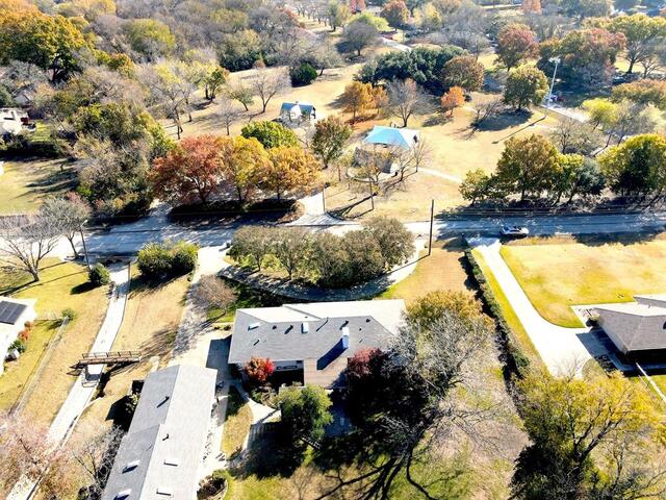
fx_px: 462
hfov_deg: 71.6
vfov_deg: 56.8
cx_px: 333
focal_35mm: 24
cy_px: 250
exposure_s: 1/240
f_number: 2.8
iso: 100
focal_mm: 4.5
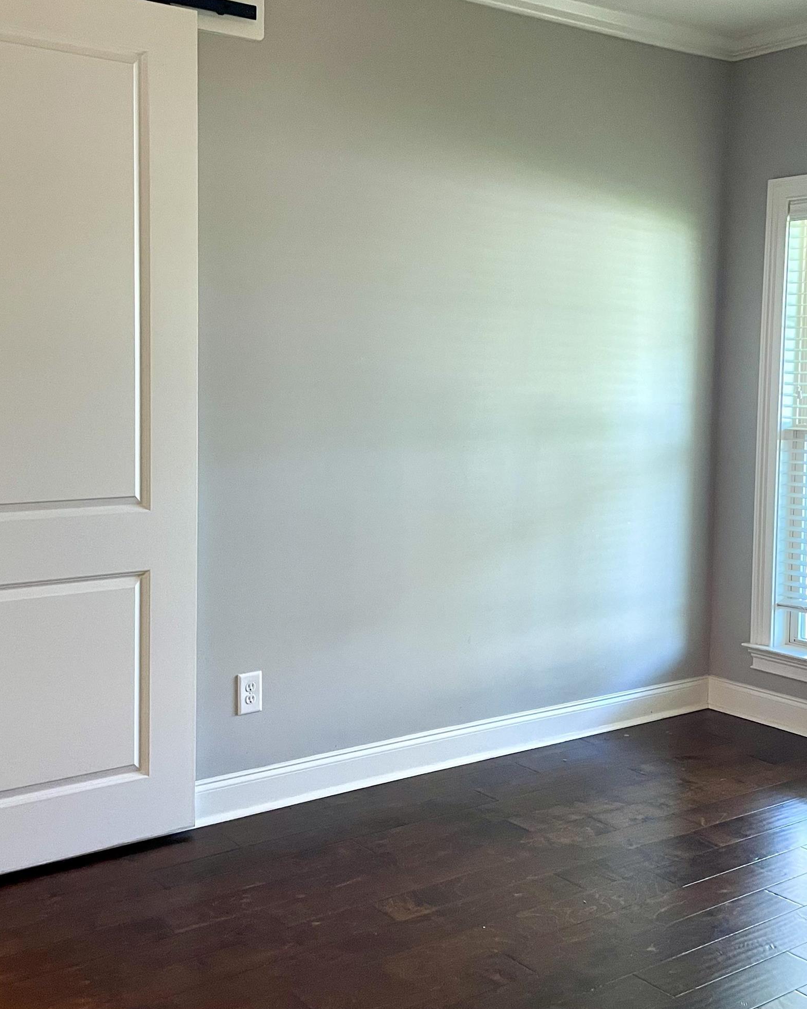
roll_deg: -1.2
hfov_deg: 37.3
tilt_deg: -3.3
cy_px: 444
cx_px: 362
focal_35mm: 40
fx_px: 1194
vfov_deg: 45.7
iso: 200
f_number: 1.6
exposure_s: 1/60
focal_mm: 4.2
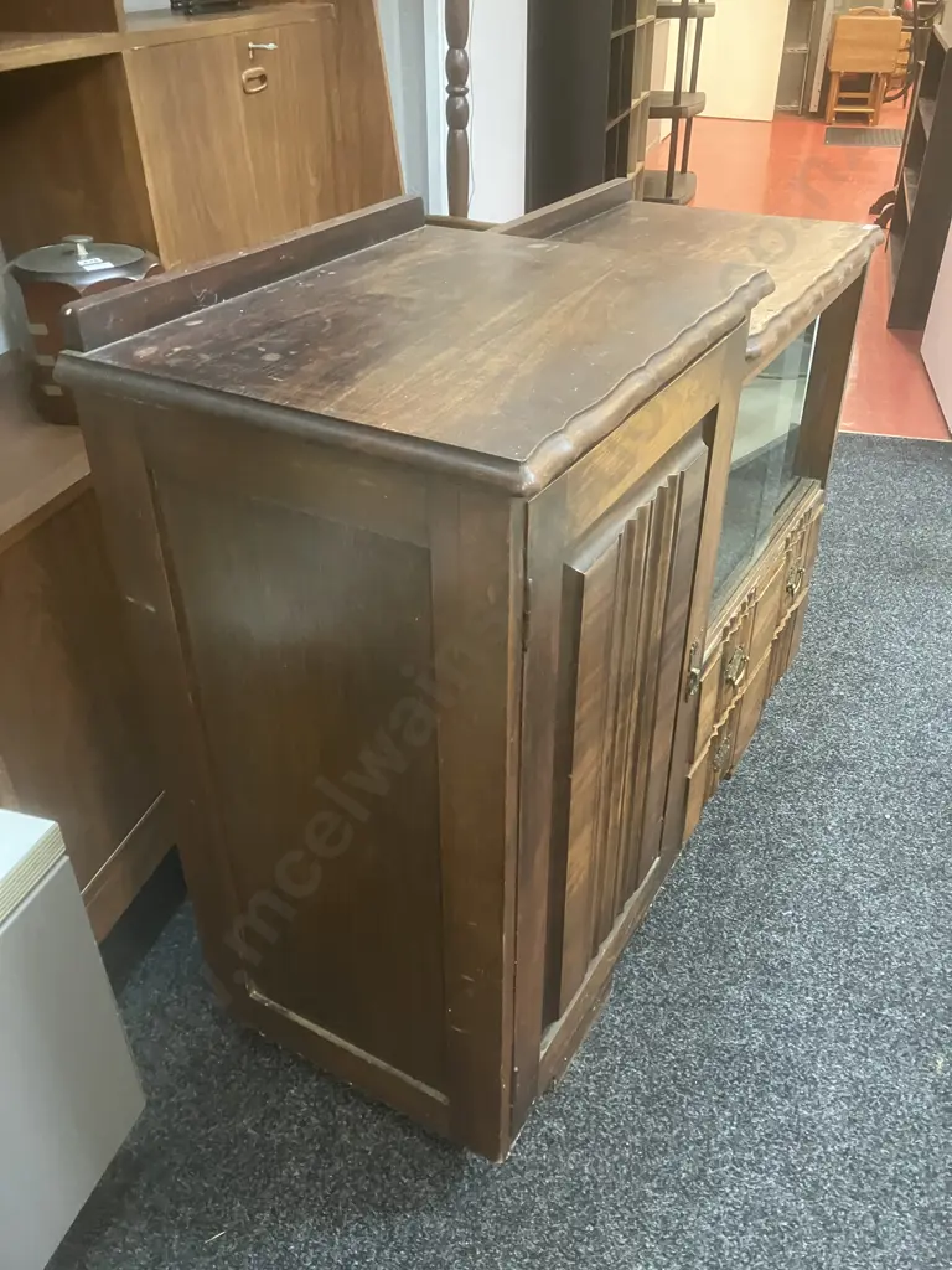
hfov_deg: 49.7
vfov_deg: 63.4
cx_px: 476
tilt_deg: -31.6
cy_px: 635
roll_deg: -0.2
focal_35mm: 28
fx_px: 1027
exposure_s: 1/25
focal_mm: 3.99
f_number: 1.8
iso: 500
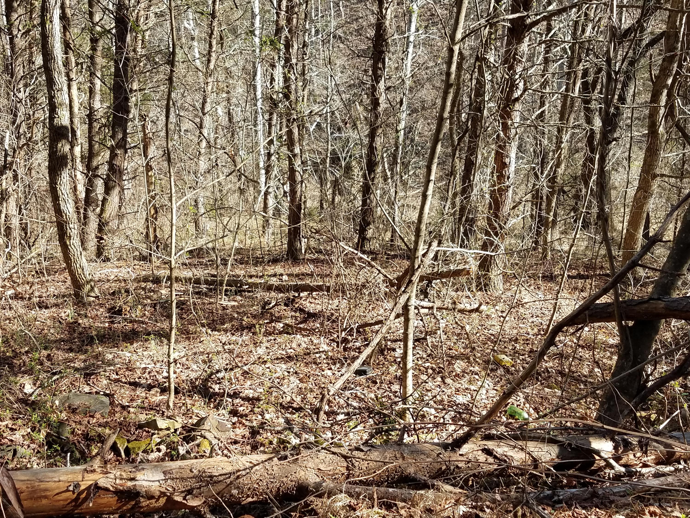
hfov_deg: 67.3
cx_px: 345
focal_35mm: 26
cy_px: 259
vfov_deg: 53.1
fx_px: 518
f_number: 1.7
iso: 40
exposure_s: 1/353
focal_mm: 4.2
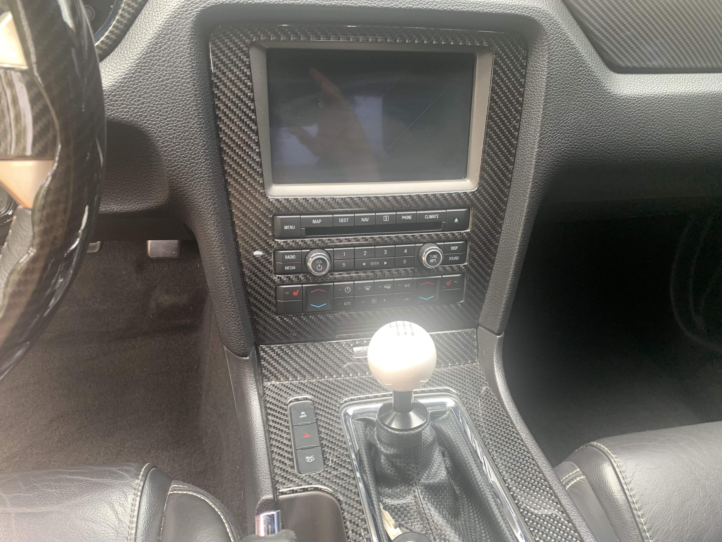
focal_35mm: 26
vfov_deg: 53.1
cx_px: 361
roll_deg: -6.4
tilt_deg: -35.7
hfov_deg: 67.3
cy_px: 271
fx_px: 542
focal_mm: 4.25
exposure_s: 1/61
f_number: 1.8
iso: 100
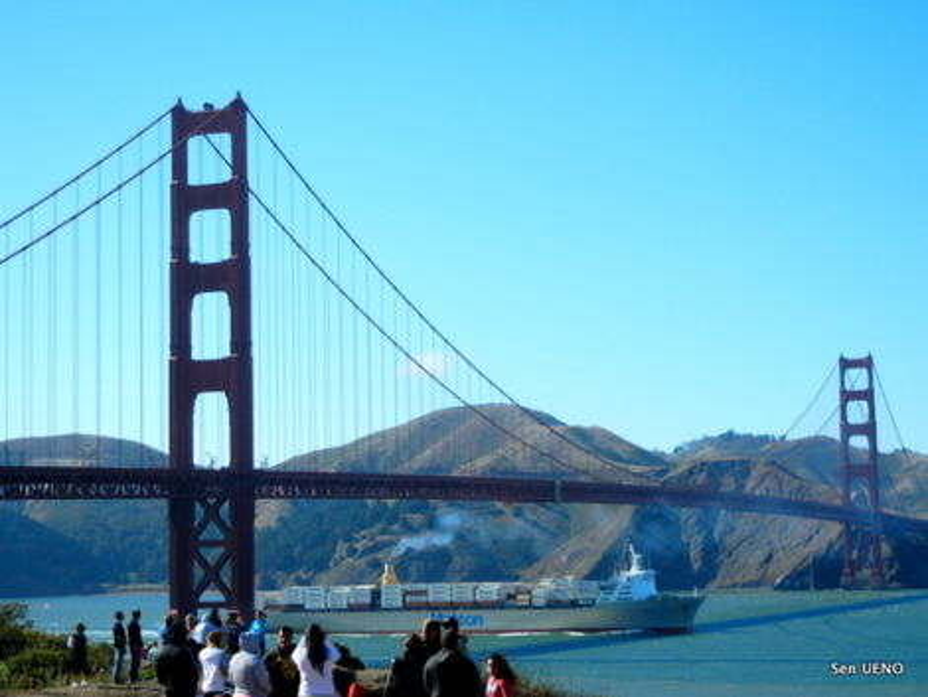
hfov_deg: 25.3
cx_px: 464
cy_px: 348
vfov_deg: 19.2
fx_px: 2065
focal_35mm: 77
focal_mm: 13.9
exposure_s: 1/442
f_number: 8.6
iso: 160
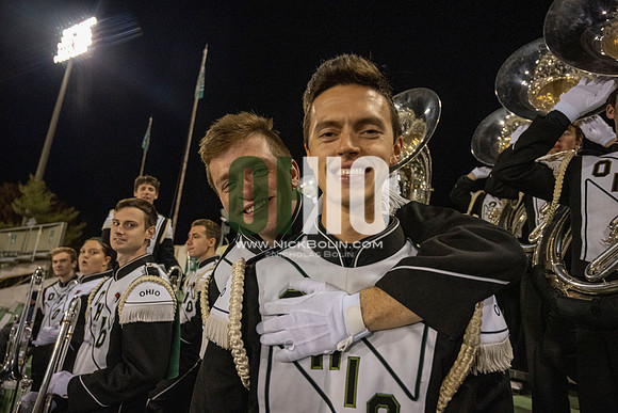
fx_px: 412
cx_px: 309
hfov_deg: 73.7
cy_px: 206
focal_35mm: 24
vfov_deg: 53.2
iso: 3200
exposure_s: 1/500
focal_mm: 24
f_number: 4
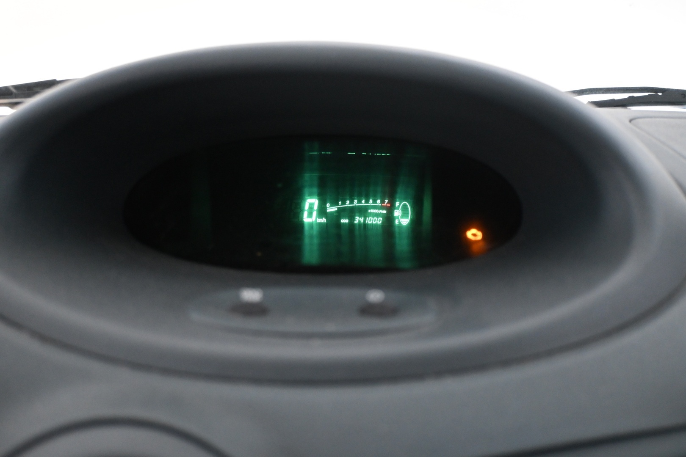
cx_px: 343
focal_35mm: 34
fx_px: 643
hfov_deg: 56.1
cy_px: 228
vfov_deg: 39.1
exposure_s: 1/30
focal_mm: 22.5
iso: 2200
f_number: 4
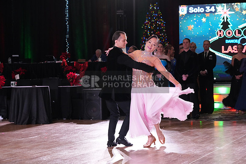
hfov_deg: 19.5
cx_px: 123
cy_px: 82
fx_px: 718
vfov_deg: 13.0
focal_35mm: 105
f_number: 5.6
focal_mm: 105
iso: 5000
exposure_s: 1/320
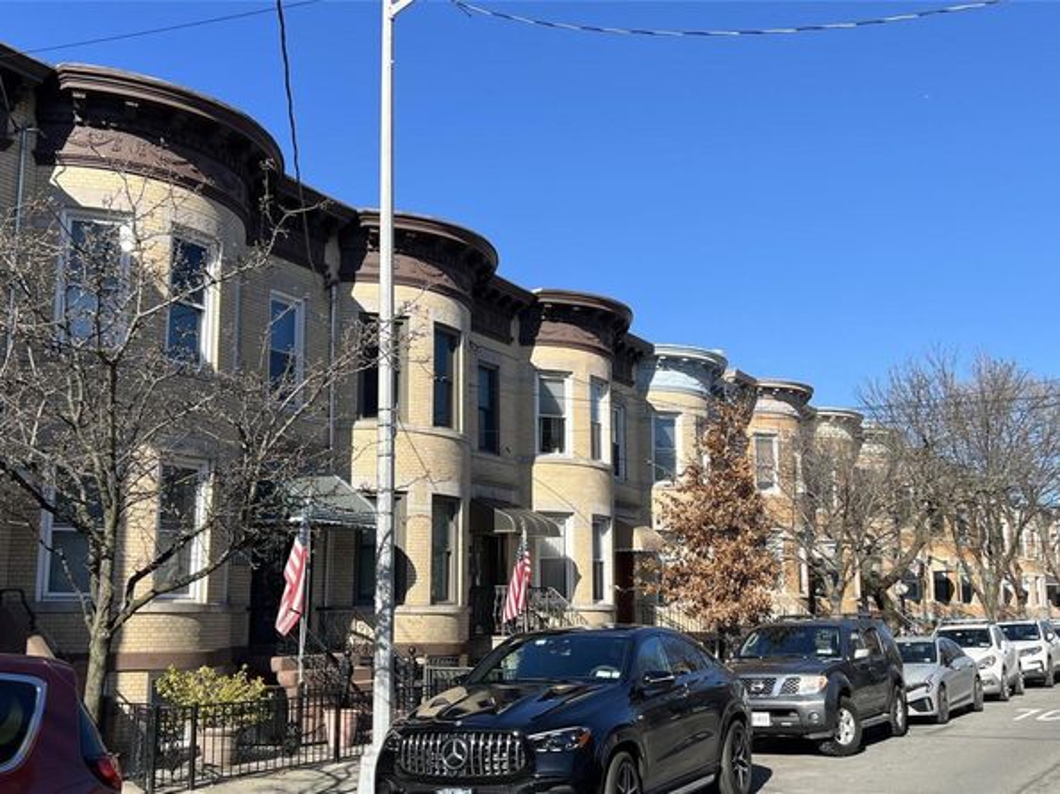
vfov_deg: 53.0
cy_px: 397
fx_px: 796
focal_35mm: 26
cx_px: 530
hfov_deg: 67.3
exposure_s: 1/3460
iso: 50
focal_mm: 5.7
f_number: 1.5
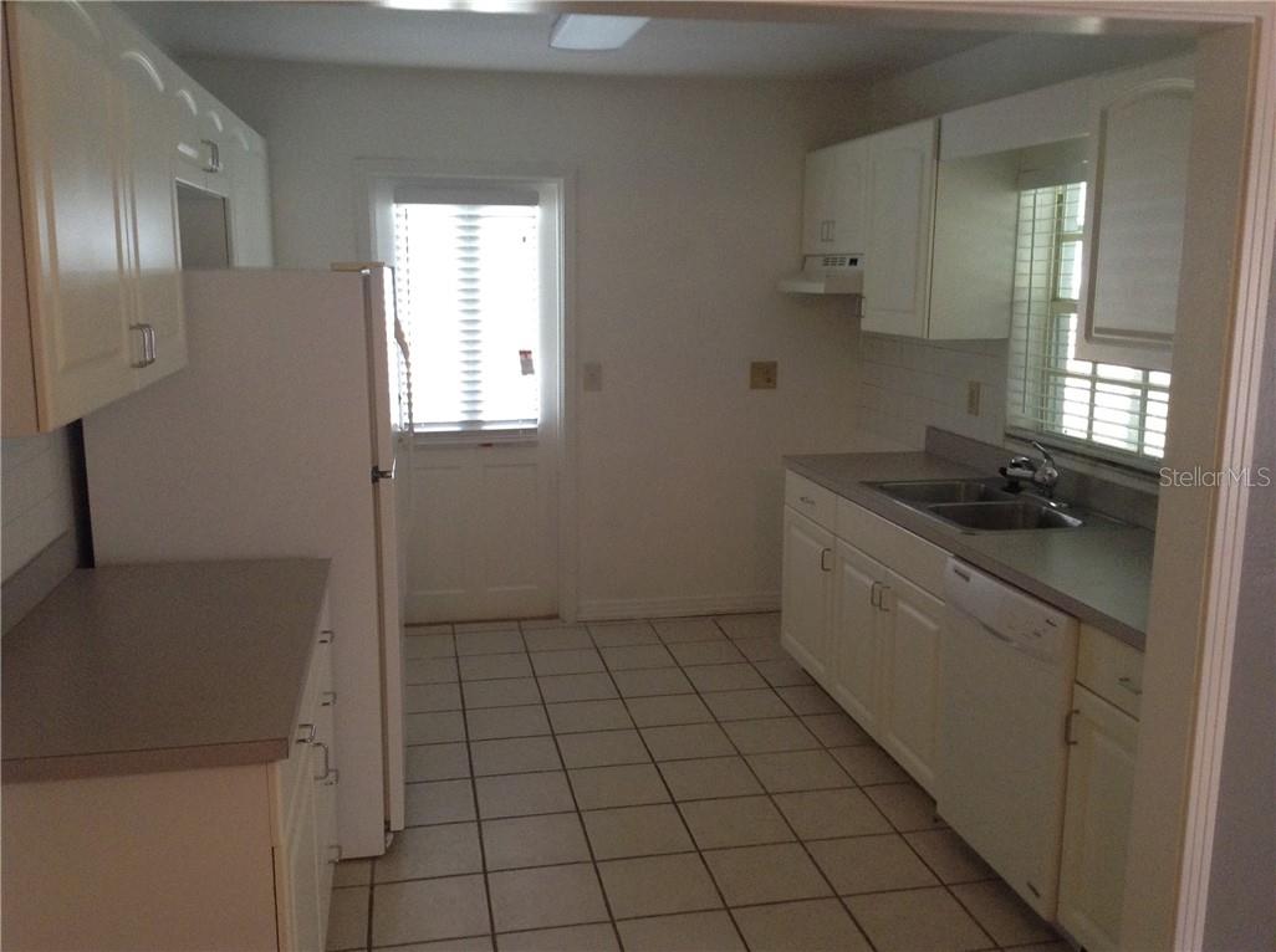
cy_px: 476
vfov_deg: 42.8
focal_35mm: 33
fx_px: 1214
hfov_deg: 55.4
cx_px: 638
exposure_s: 1/25
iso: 125
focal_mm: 3.3
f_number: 2.4
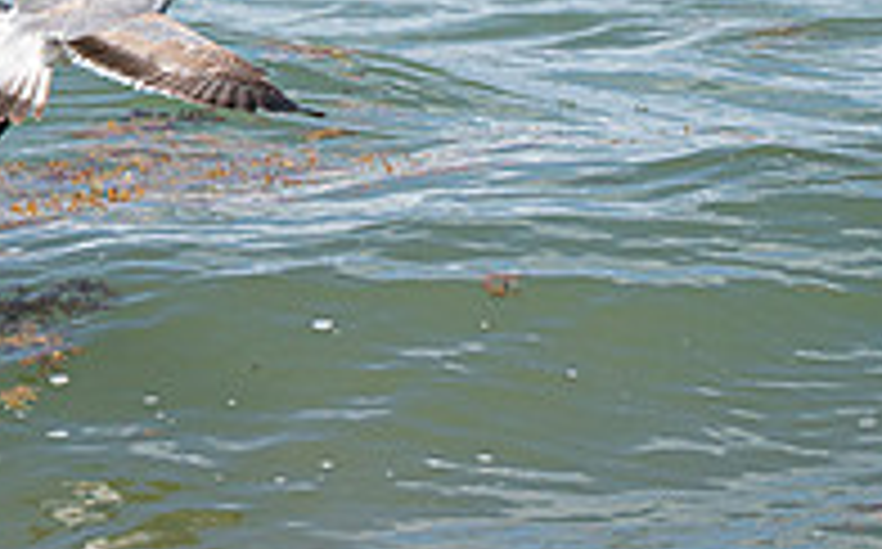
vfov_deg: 1.1
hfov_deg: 1.7
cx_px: -171
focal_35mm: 1208
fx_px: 29004
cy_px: 16
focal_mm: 400
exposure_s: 1/1250
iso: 640
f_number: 10
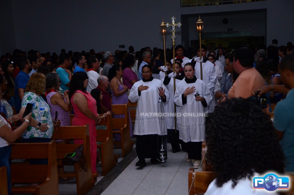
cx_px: 147
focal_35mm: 54
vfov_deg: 25.0
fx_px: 440
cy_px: 98
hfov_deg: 36.9
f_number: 5
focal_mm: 36
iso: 2000
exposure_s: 1/200
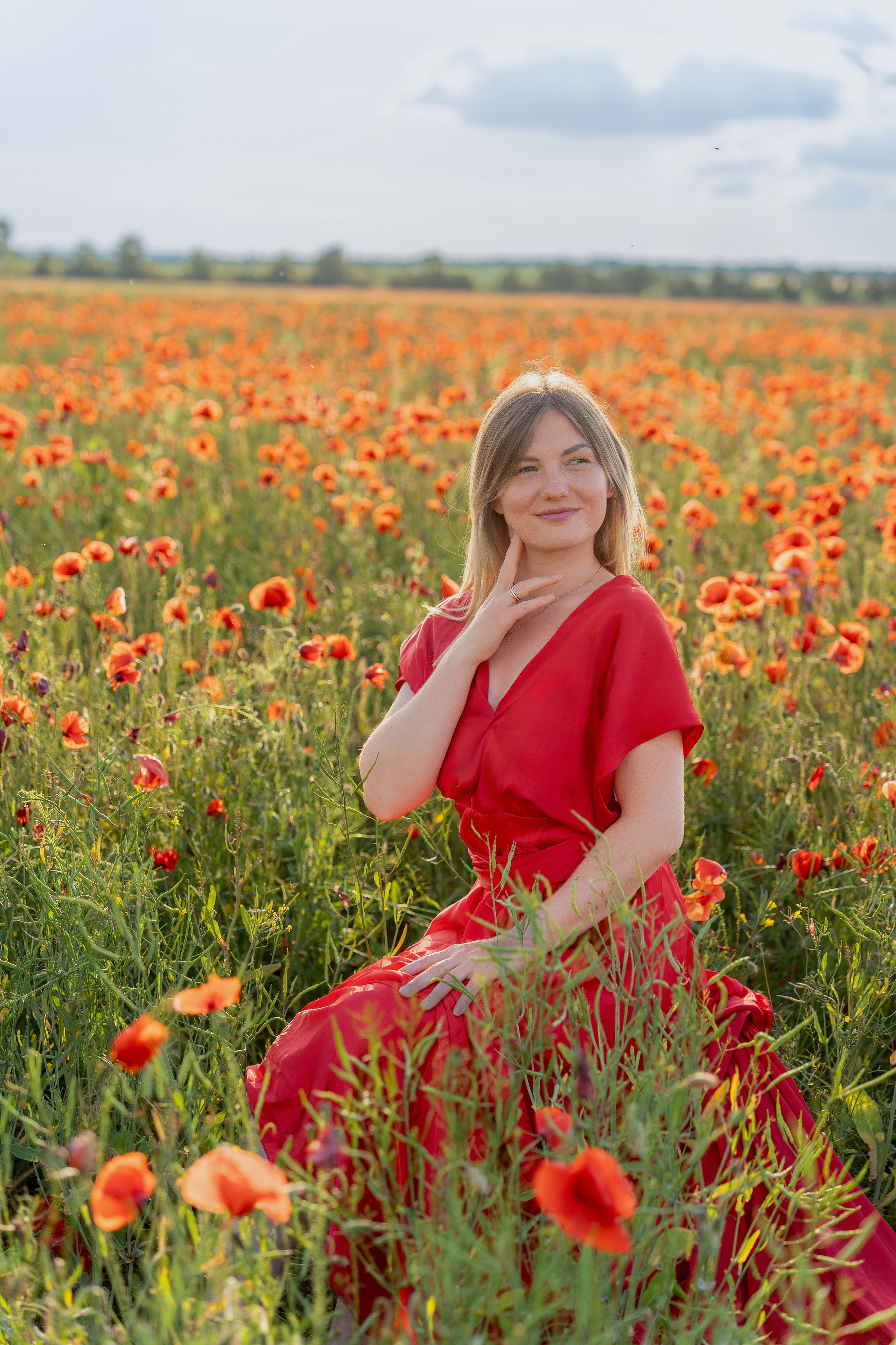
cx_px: 448
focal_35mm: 68
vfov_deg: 29.7
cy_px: 672
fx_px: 2538
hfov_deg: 20.0
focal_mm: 68
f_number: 3.2
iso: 125
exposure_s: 1/800
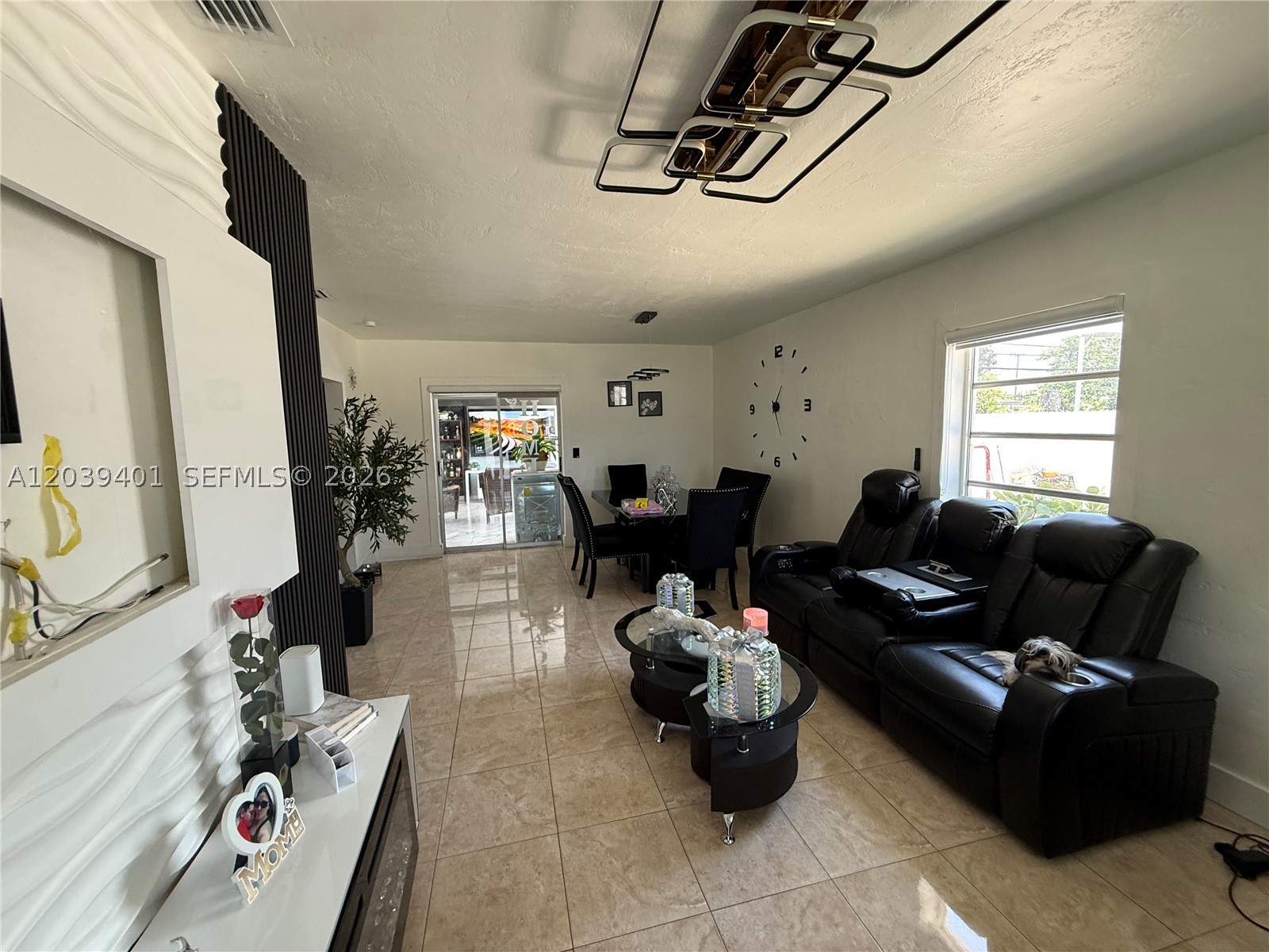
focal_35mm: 14
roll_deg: +1.0
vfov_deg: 85.7
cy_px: 476
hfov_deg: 102.1
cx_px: 634
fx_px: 513
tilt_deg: -5.6
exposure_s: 1/99
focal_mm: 2.22
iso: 200
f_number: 2.2
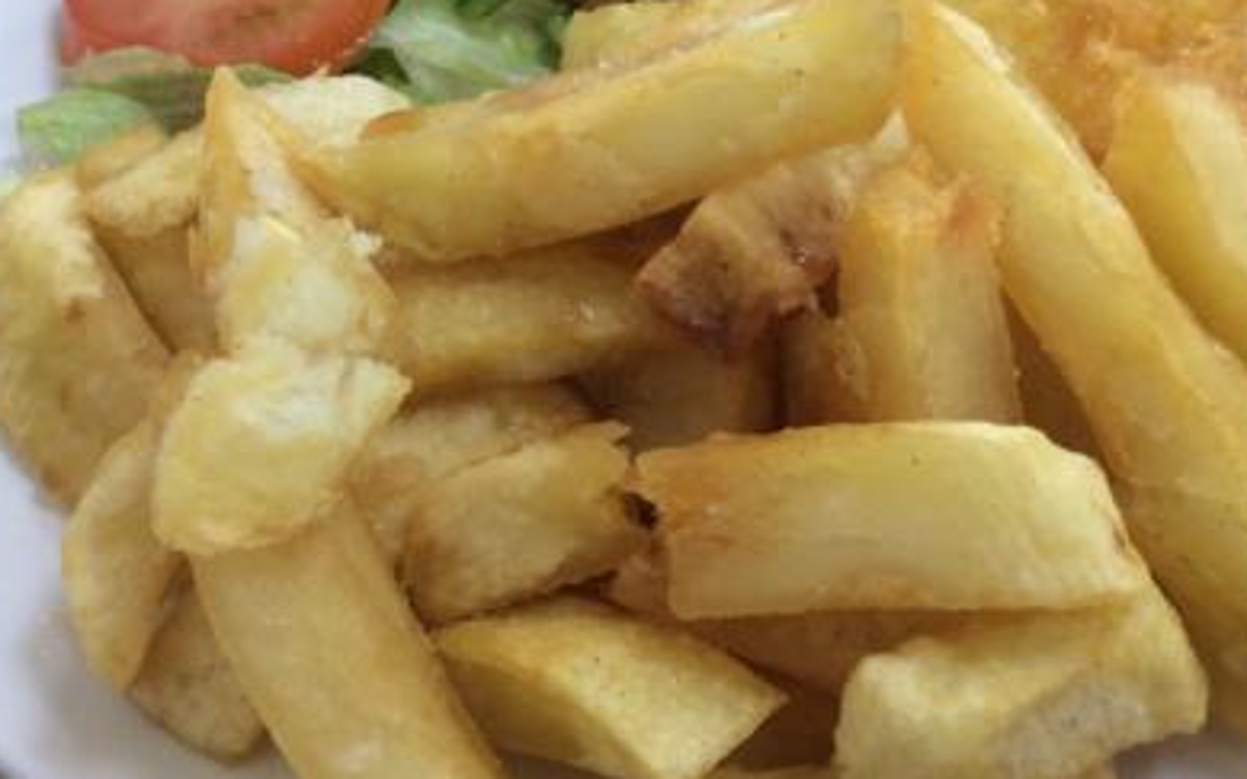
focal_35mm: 60
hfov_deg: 34.0
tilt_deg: -46.0
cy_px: 252
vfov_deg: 21.5
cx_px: 705
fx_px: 2039
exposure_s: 1/33
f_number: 2.4
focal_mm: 3.3
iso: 32
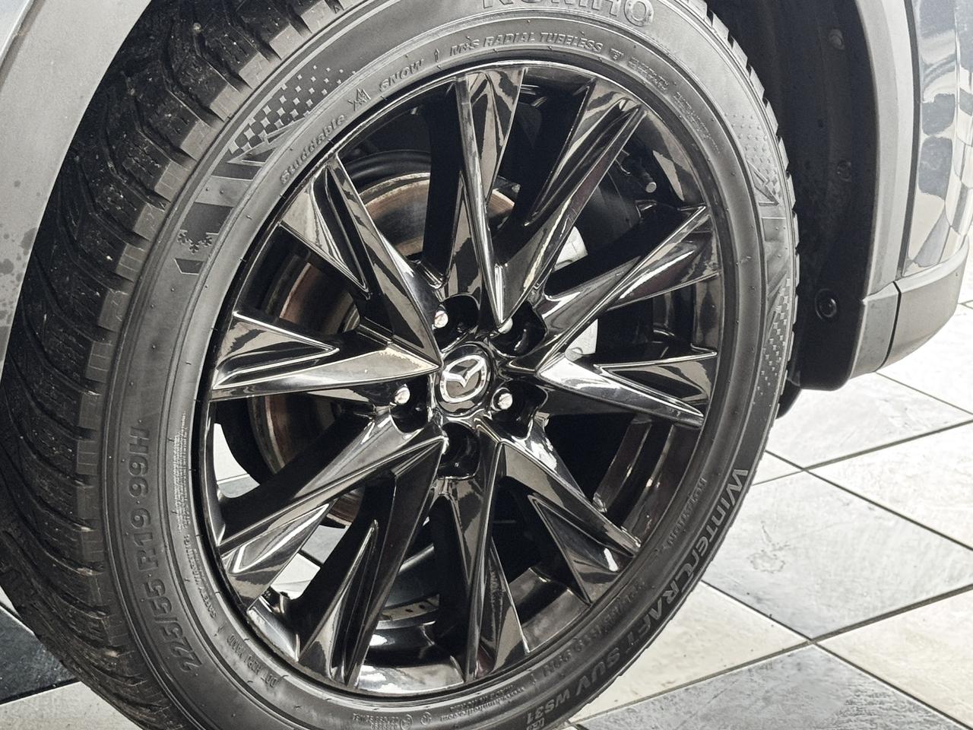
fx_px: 2445
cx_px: 486
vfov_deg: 17.0
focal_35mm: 87
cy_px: 365
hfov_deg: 22.5
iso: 160
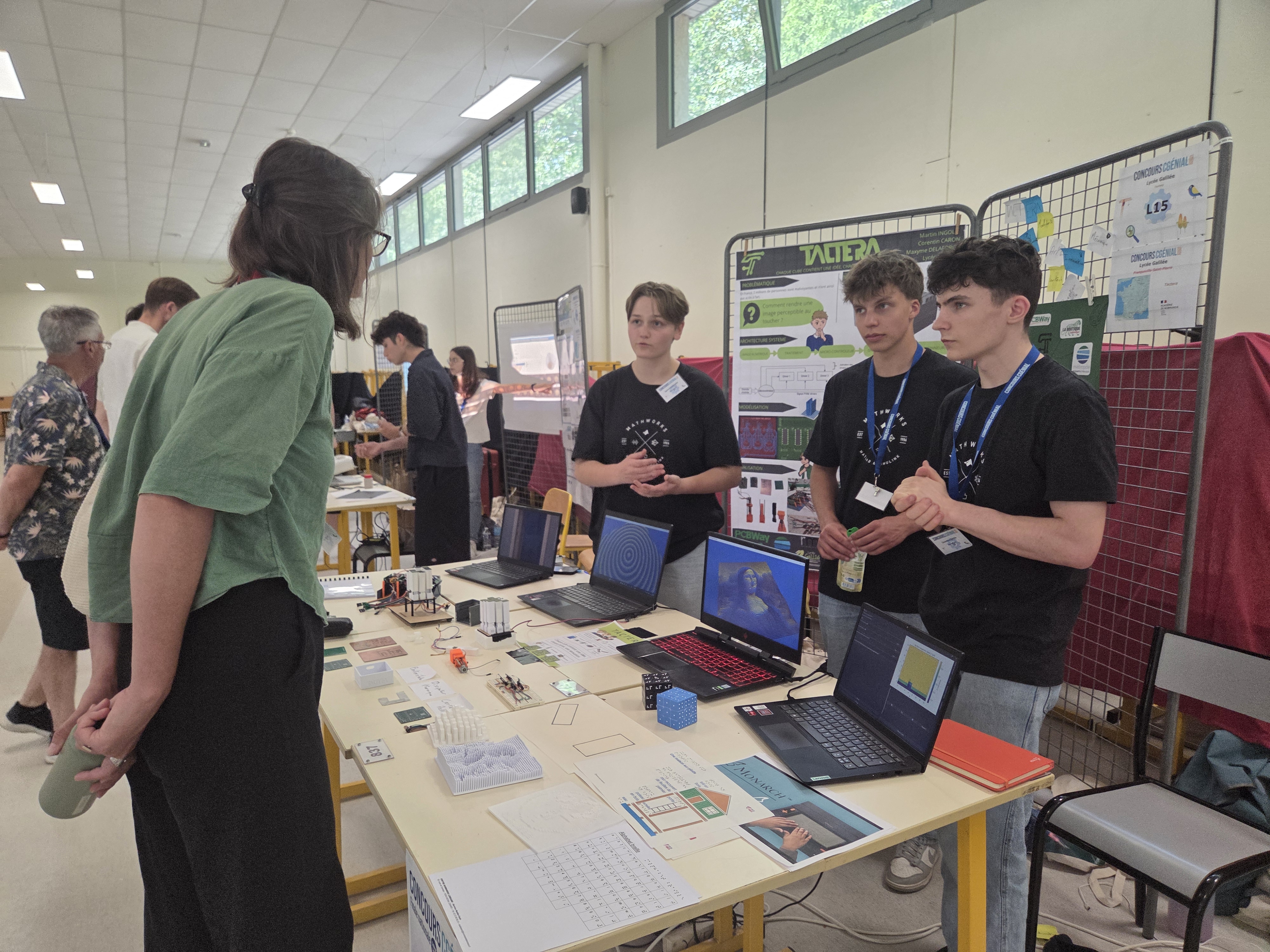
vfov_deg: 58.9
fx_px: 844
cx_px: 635
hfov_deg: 73.9
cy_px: 476
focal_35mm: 23
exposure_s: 1/180
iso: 160
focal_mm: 5.4
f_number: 1.8
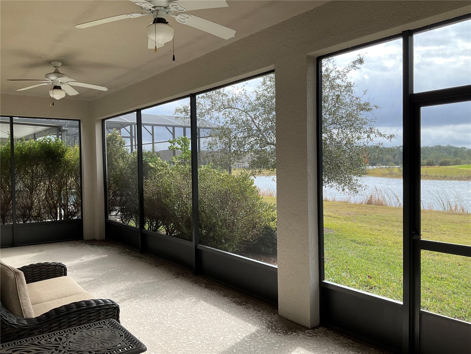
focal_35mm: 29
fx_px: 395
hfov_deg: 61.7
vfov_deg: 48.2
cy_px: 177
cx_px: 236
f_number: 1.8
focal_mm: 3
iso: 25
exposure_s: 1/305
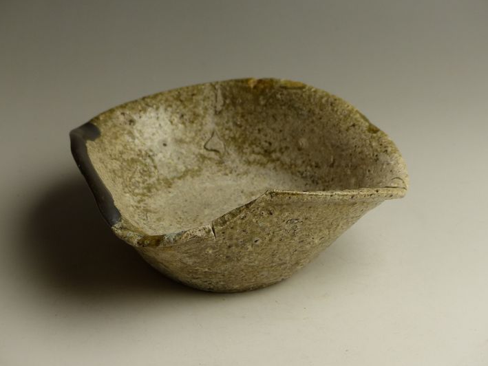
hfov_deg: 21.5
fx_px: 1283
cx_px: 242
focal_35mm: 91
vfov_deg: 16.2
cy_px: 181
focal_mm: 15.5
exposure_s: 1/60
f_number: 2.8
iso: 200
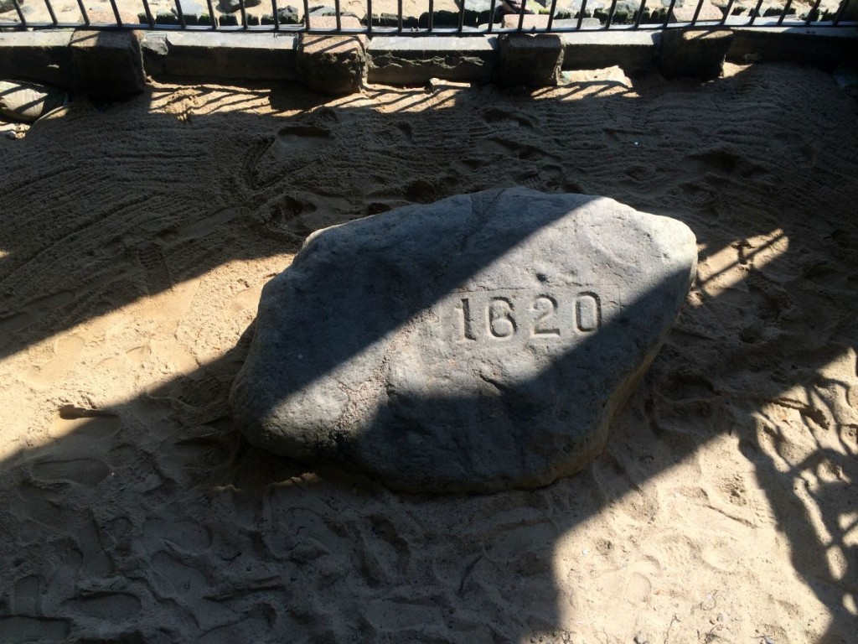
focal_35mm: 29
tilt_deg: -58.9
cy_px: 322
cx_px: 429
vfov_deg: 48.2
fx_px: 719
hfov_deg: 61.7
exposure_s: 1/1026
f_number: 2.2
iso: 32
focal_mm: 4.15
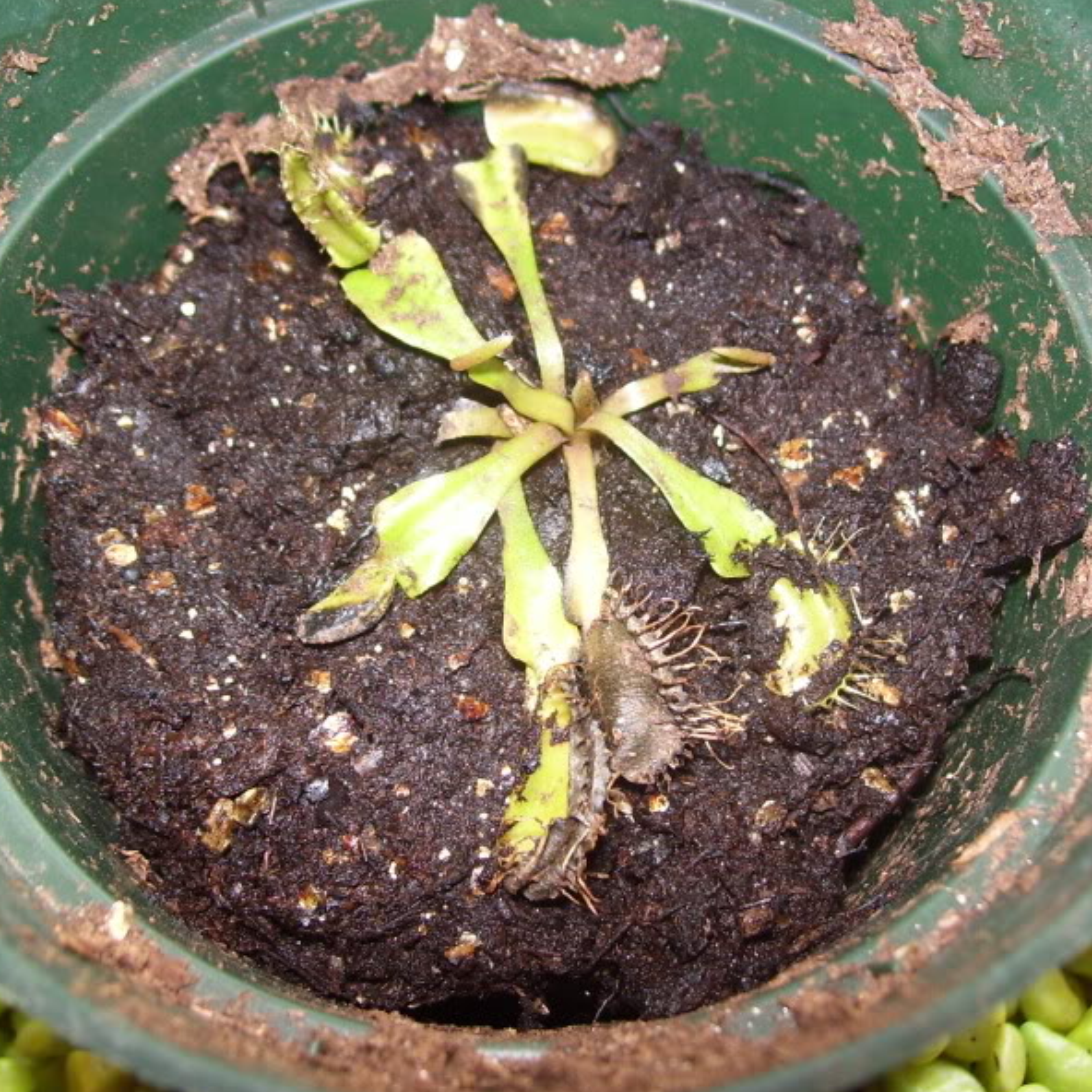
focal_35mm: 43
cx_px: 563
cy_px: 548
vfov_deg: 39.2
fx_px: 1535
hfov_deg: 39.2
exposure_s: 1/60
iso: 80
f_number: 2.7
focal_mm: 6
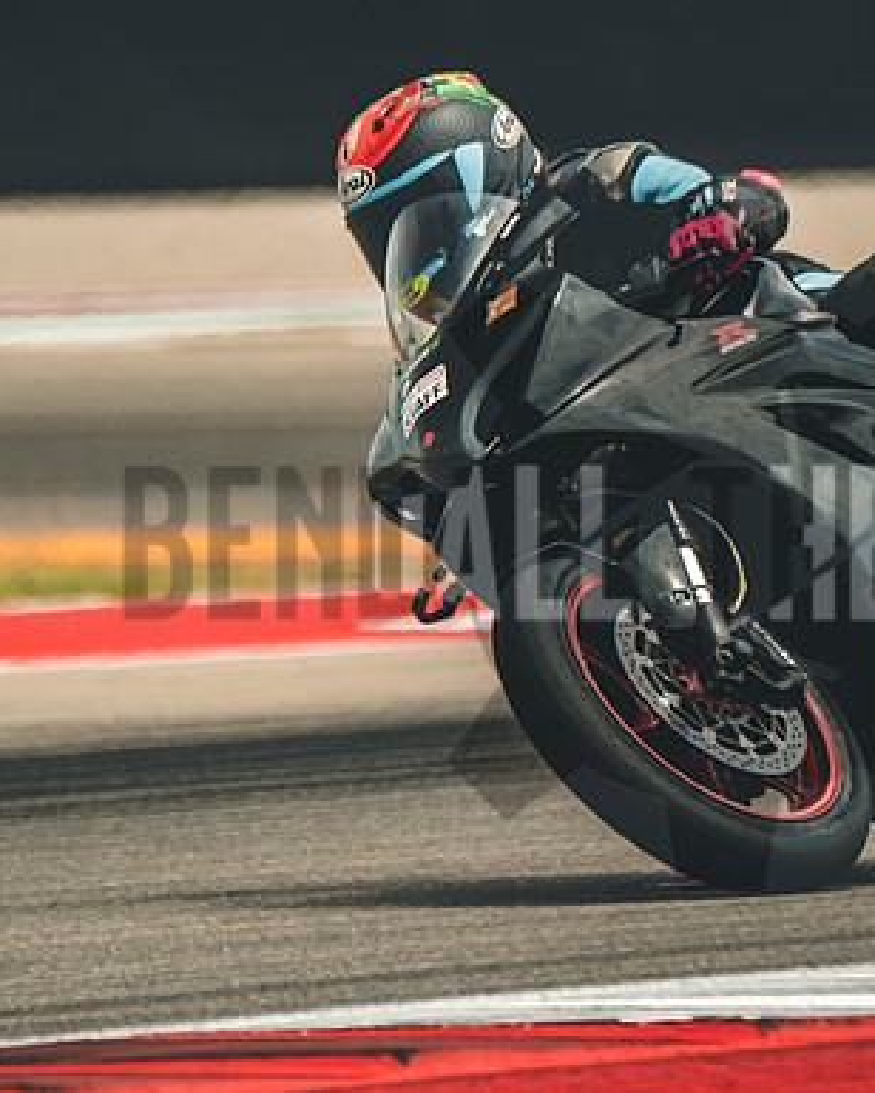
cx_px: 509
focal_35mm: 1105
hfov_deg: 1.4
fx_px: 35770
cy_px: 466
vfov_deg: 1.8
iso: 1000
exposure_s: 1/2500
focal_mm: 400
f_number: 5.6
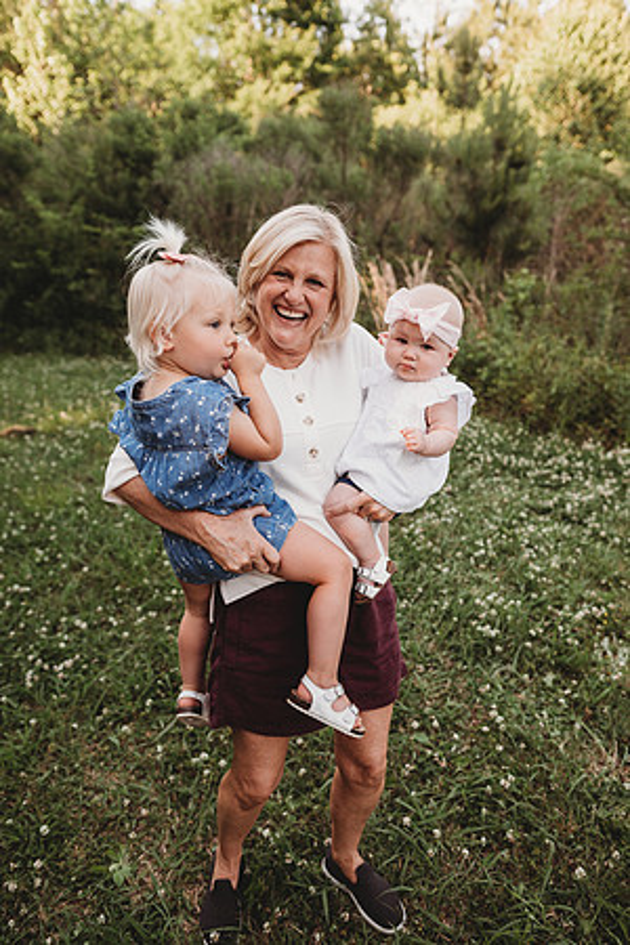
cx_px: 315
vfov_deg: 73.7
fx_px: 630
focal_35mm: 24
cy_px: 472
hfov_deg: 53.1
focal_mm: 24
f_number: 2.8
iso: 160
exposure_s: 1/250
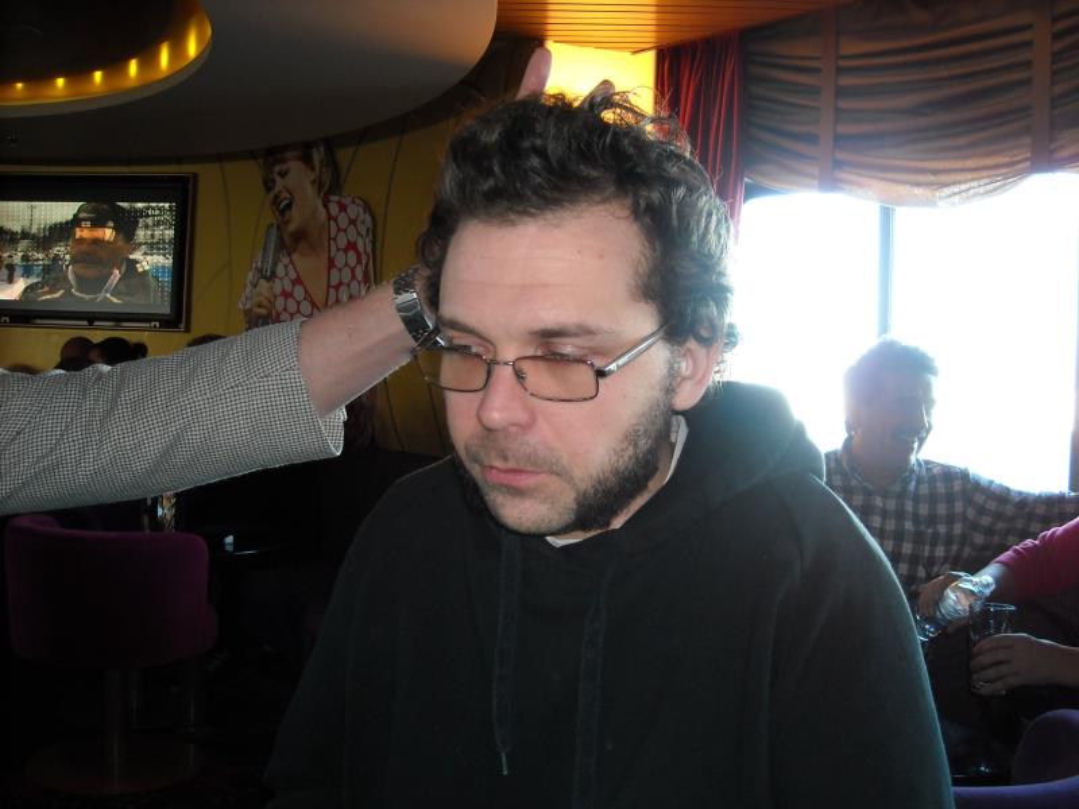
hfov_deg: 52.6
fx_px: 1091
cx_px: 540
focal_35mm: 35
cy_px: 404
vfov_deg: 40.7
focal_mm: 5.7
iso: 200
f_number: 2.8
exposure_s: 1/60
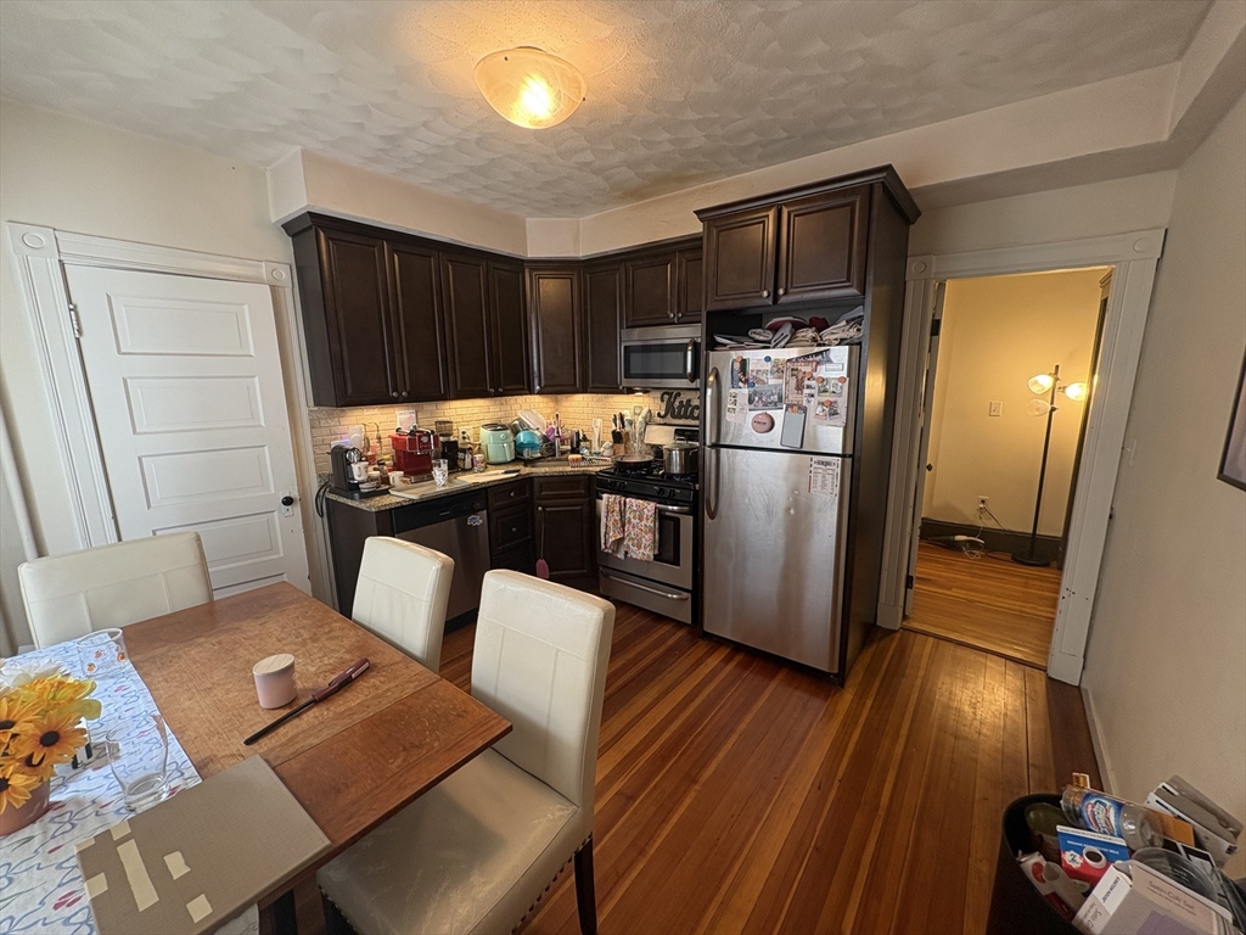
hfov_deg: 102.1
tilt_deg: -10.4
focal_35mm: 14
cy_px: 468
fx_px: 504
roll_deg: +1.1
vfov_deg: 85.7
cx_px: 623
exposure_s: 1/60
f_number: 2.2
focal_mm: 2.22
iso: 200
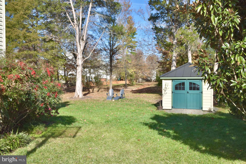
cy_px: 82
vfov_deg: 41.7
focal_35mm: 32
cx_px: 123
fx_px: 215
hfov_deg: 59.5
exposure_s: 1/400
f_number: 10
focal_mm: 21
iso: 400
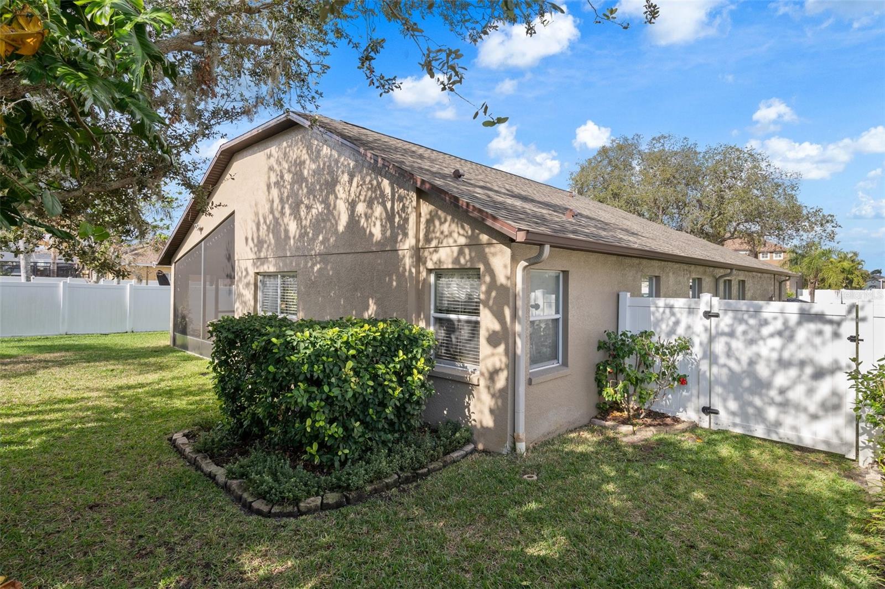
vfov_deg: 67.4
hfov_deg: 90.0
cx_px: 442
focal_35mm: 18
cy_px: 294
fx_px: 442
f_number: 8
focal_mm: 18
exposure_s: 1/80
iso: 320
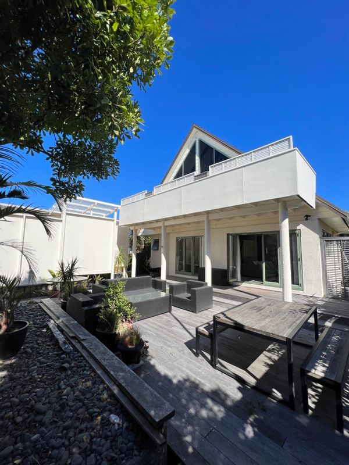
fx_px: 175
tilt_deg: +5.9
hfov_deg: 89.9
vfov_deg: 106.2
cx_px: 174
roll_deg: -1.0
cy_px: 232
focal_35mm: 13
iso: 32
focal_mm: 1.57
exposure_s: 1/1698
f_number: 1.8
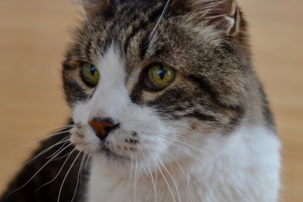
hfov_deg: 27.0
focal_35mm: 75
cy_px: 101
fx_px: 631
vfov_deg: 18.2
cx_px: 152
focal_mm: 50
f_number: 6.3
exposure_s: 1/8
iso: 100
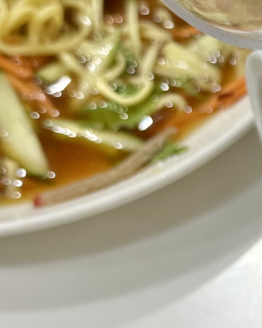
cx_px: 400
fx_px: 1153
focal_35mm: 119
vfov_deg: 16.1
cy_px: 248
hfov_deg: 12.3
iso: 200
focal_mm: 6.86
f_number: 1.78
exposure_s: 1/60
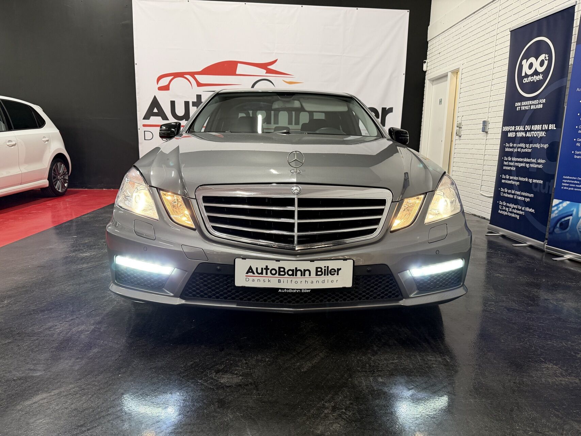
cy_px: 218
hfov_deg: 71.6
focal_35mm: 24
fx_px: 403
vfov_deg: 56.8
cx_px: 290
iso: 320
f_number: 1.78
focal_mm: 6.76
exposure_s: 1/50
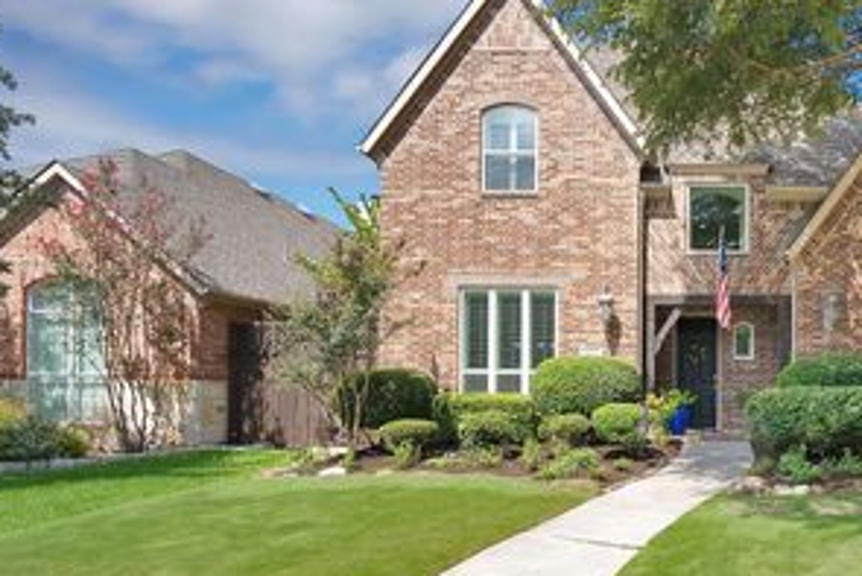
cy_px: 395
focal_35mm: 22
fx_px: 527
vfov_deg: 55.8
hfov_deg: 69.5
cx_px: 710
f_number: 9
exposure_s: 1/160
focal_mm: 13
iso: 640
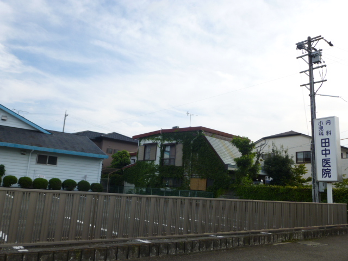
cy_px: 130
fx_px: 292
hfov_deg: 61.7
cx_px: 174
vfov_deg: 48.2
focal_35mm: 29
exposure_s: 1/800
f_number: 3.3
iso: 100
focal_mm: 5.2
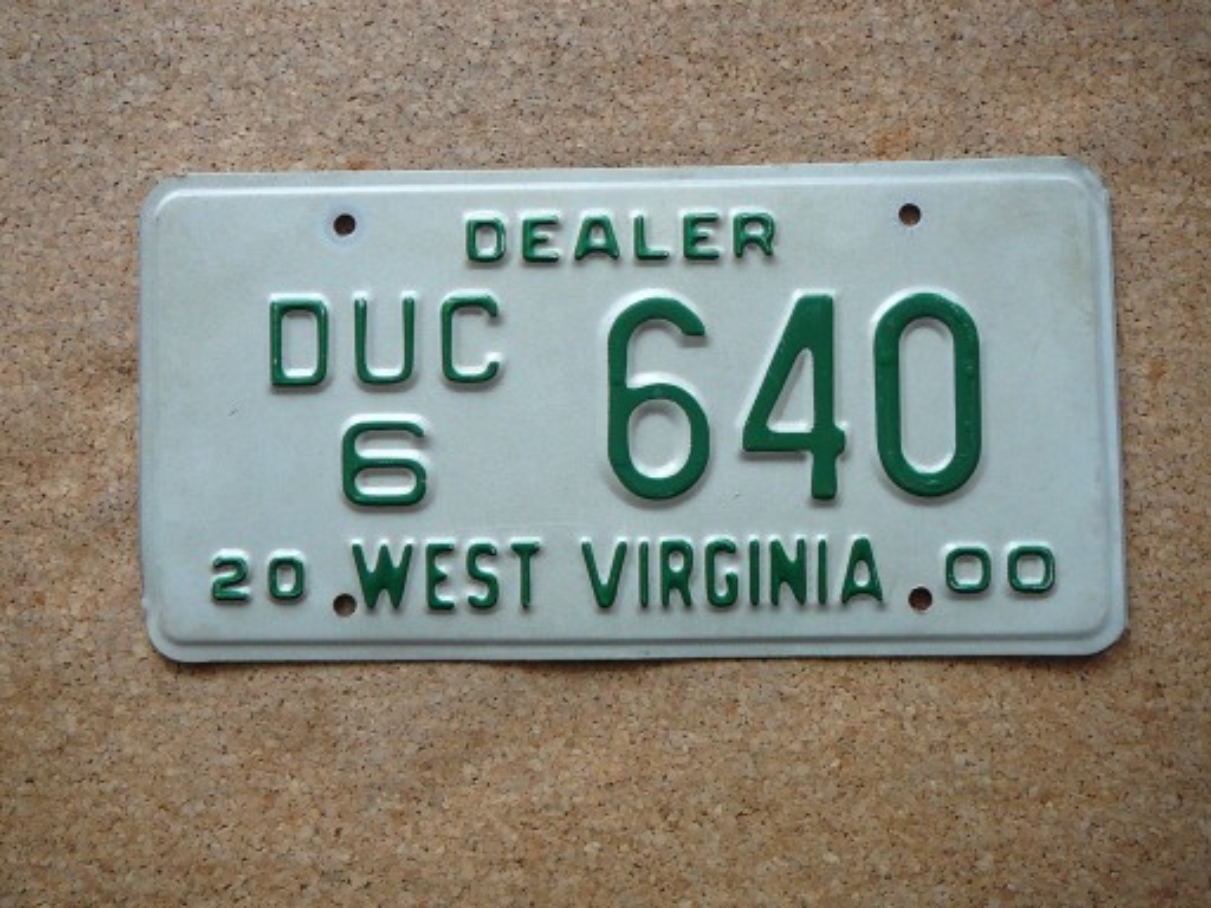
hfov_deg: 52.6
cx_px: 606
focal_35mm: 35
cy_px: 454
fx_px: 1224
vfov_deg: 40.7
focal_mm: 5.2
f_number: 2.8
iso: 160
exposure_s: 1/30
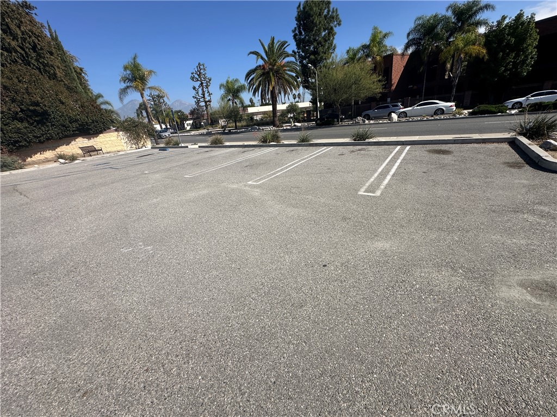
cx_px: 278
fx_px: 225
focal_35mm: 14
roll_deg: +6.6
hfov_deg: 102.1
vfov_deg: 85.7
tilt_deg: -22.0
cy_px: 208
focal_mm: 2.22
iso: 50
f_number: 2.2
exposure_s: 1/2681
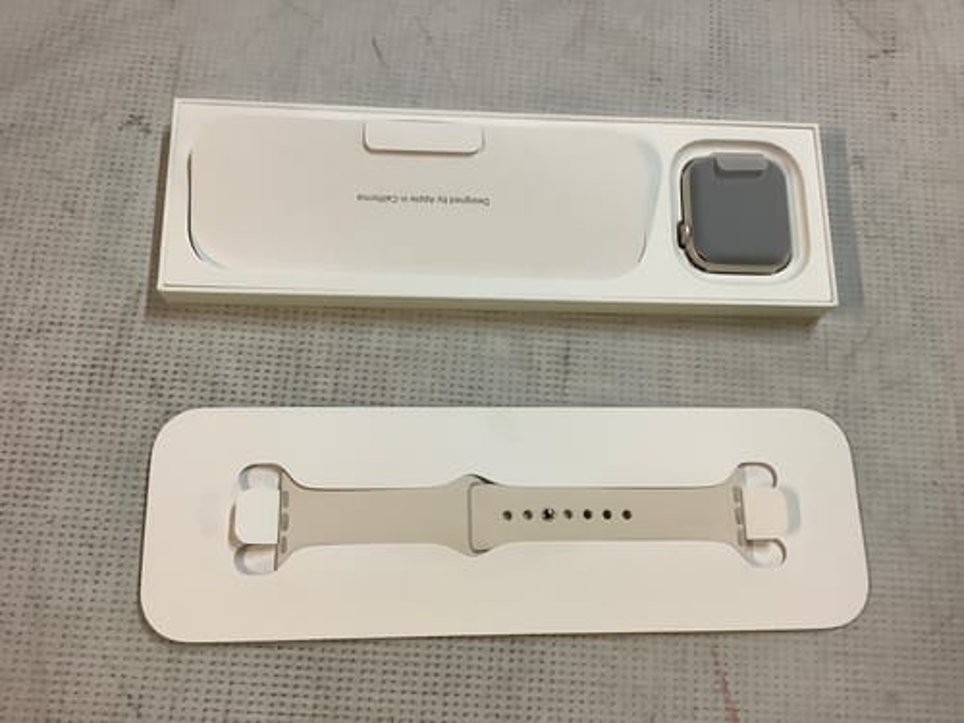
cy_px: 362
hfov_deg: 58.4
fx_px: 863
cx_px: 482
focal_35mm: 31
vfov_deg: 45.4
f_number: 2.4
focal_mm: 3.3
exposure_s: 1/50
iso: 100
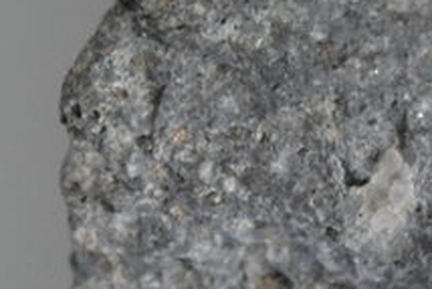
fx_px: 5379
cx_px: 975
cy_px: -50
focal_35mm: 448
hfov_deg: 4.5
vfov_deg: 3.1
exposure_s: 1/80
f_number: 4.5
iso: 400
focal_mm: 40
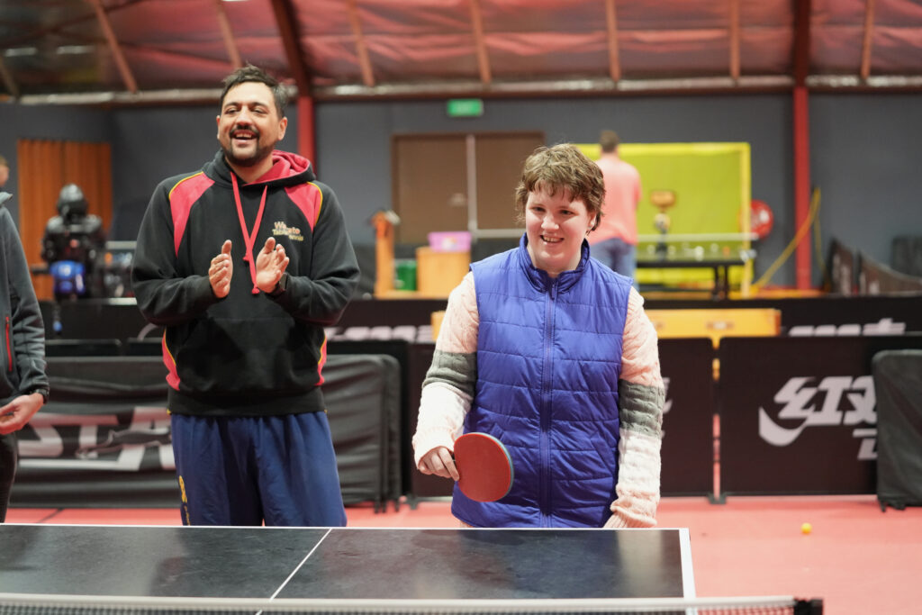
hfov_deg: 28.8
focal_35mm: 70
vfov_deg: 19.5
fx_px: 1793
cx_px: 461
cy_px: 308
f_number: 2.8
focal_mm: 70
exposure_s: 1/640
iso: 5000
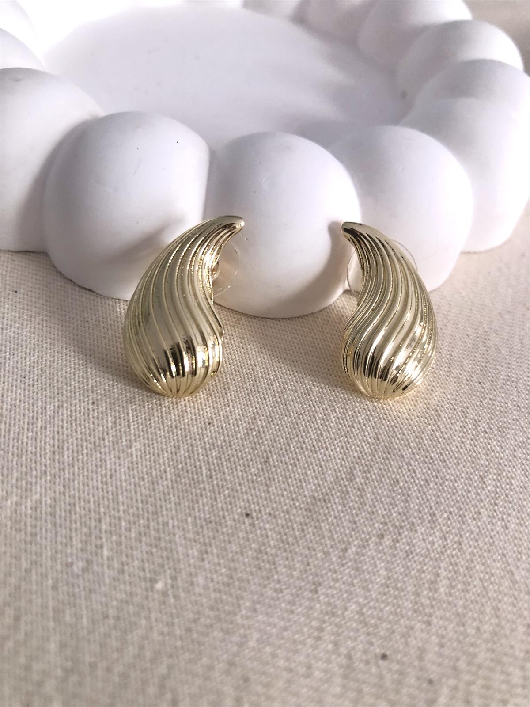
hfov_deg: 49.7
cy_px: 354
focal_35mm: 28
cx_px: 265
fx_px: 572
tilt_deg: -49.2
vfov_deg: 63.4
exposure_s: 1/15
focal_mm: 3.99
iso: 50
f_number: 1.8
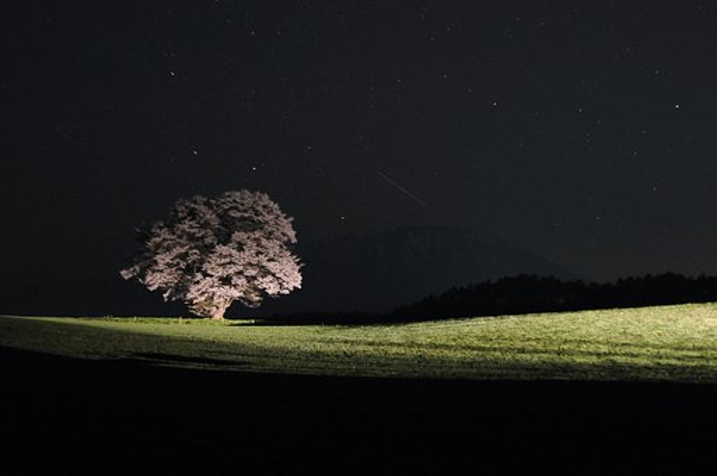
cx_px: 358
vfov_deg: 28.0
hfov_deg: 41.2
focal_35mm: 48
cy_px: 238
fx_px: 955
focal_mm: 32
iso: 1600
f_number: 3.8
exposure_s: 30
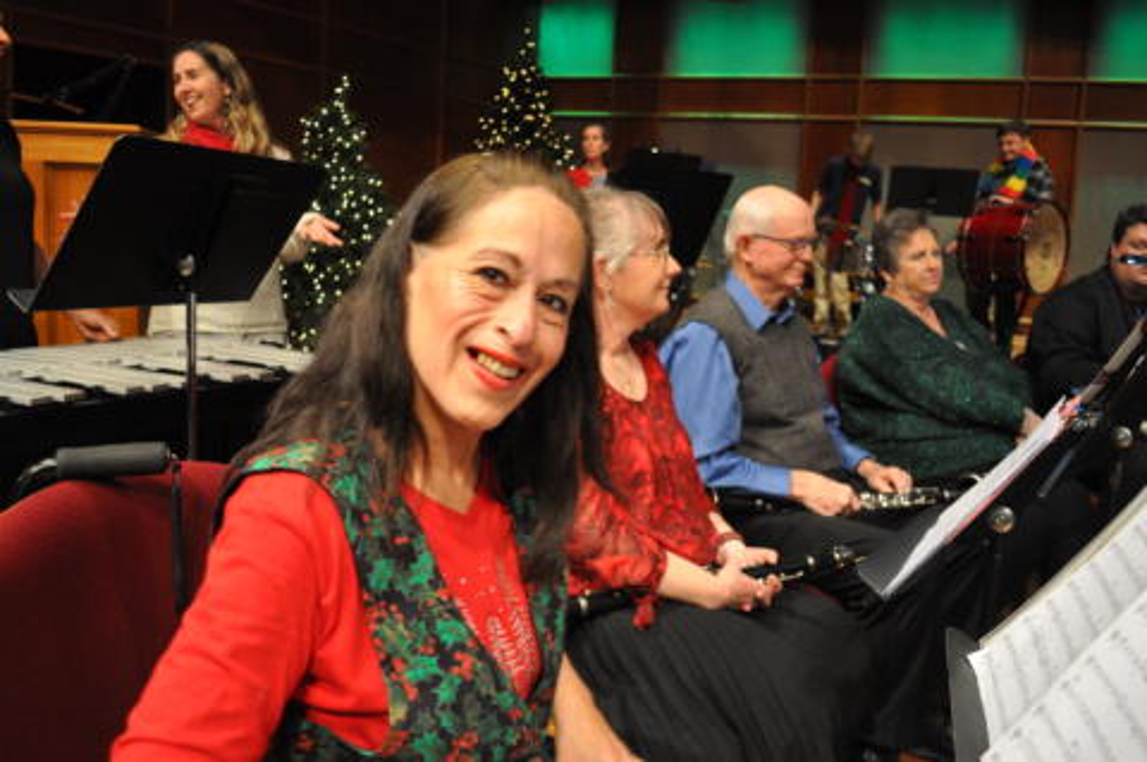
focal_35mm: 30
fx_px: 955
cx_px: 574
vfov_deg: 43.5
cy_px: 381
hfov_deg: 62.0
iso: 800
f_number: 3.8
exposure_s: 1/60
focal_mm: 20
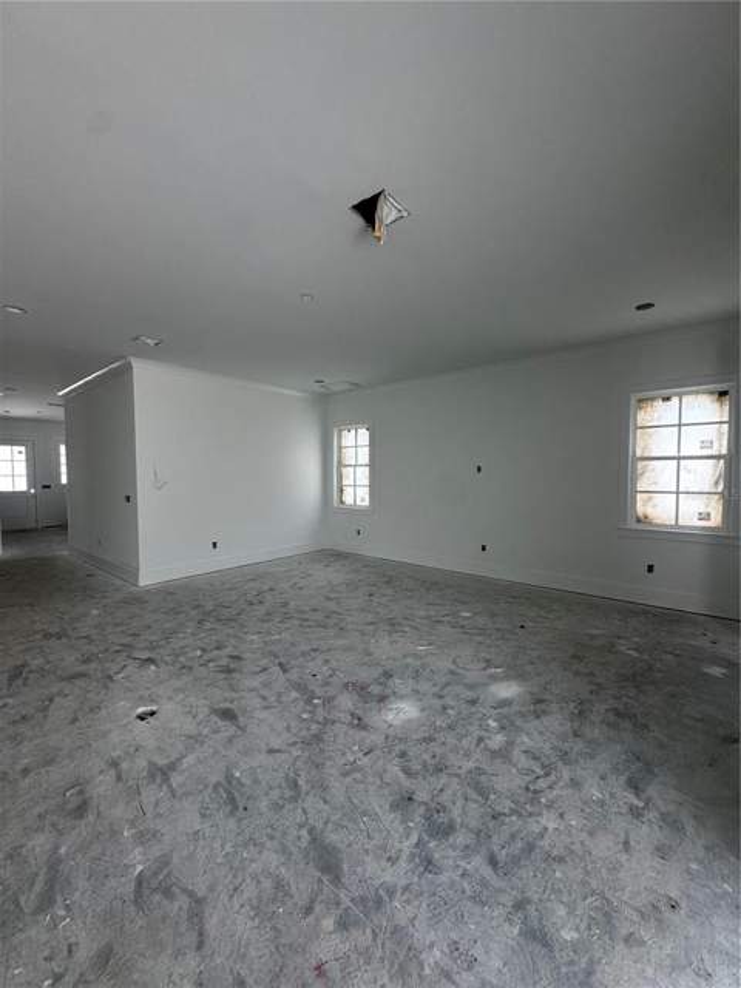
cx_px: 370
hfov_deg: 85.7
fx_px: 400
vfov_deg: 102.1
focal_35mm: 14
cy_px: 494
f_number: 2.2
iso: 125
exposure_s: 1/99
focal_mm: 2.22
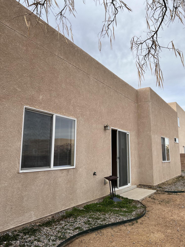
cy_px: 124
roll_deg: +0.1
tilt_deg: +9.4
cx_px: 92
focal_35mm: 26
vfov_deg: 67.3
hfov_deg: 53.1
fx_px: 185
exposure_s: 1/1412
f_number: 1.5
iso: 50
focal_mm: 5.7
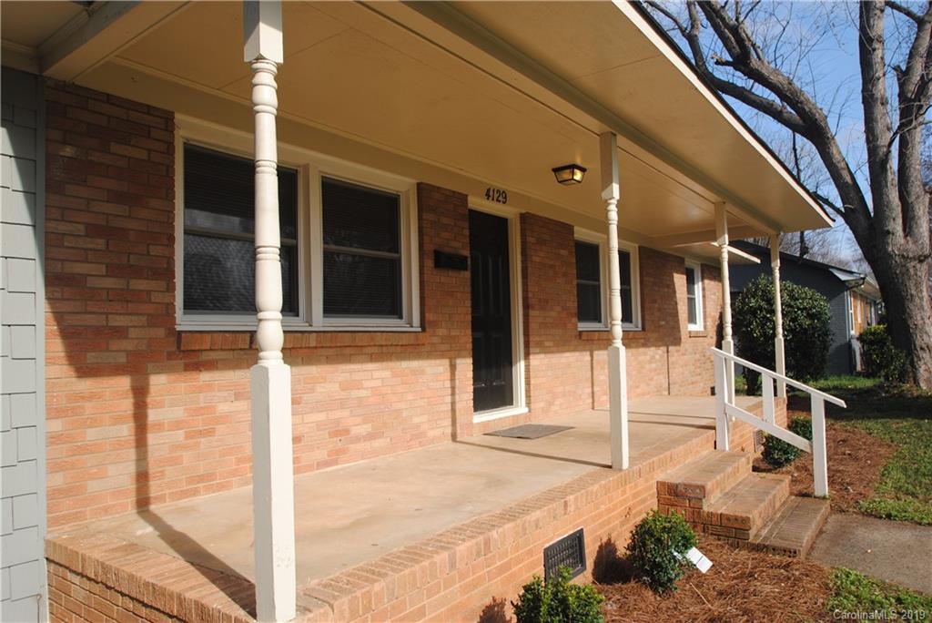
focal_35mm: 24
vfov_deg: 53.2
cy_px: 312
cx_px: 466
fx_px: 622
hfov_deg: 73.7
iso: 100
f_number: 7.1
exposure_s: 1/200
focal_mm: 16
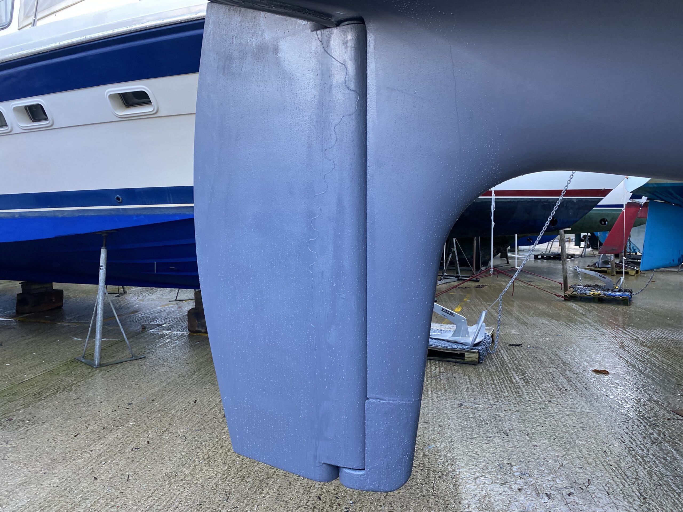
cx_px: 342
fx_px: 513
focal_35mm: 26
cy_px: 256
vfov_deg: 53.1
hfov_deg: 67.3
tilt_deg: -8.7
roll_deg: -1.7
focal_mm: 4.25
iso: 125
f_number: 1.8
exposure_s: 1/105
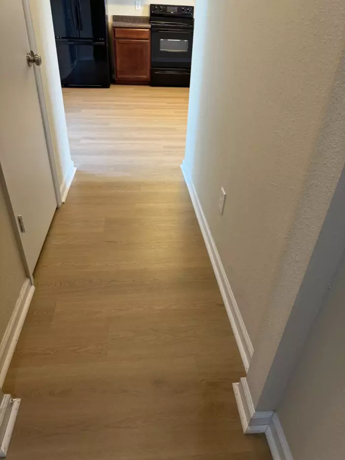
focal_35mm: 24
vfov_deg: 71.6
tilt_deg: -34.9
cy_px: 230
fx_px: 319
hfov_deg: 56.8
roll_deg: -2.6
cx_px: 172
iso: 160
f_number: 1.78
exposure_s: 1/60
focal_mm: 6.76
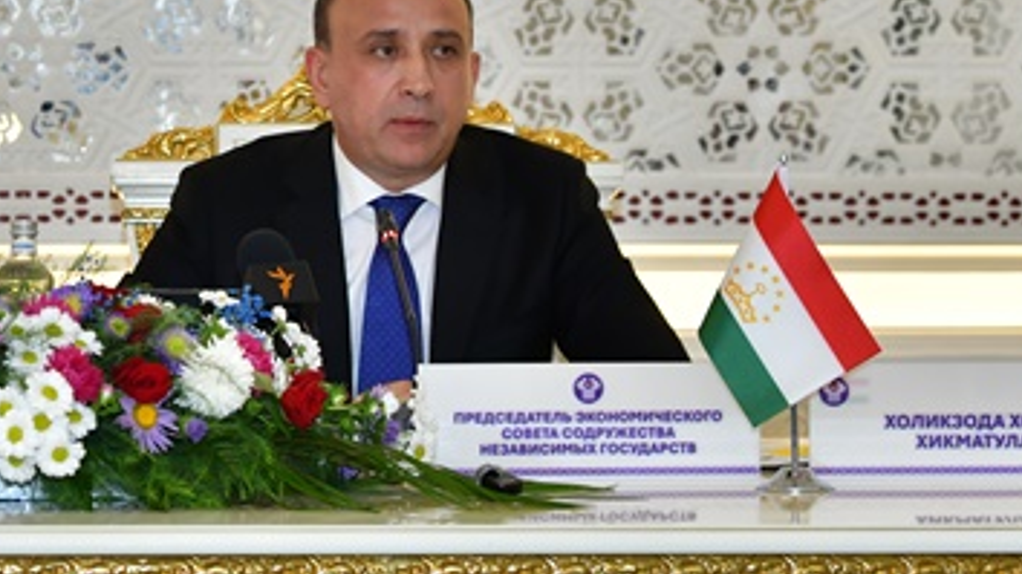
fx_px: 5175
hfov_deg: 11.2
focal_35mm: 191
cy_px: 81
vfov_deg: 6.3
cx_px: 20
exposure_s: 1/100
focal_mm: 86
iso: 1250
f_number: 4.5
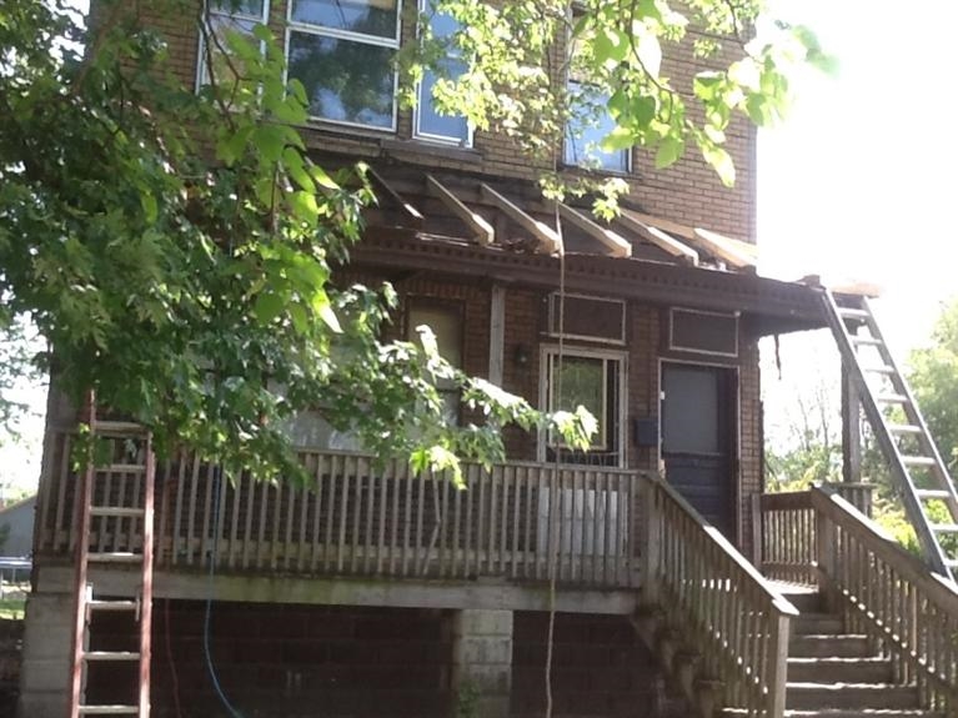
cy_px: 359
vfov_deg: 32.9
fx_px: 1218
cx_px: 479
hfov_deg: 43.0
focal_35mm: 44
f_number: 2.4
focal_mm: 2.03
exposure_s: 1/188
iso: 40
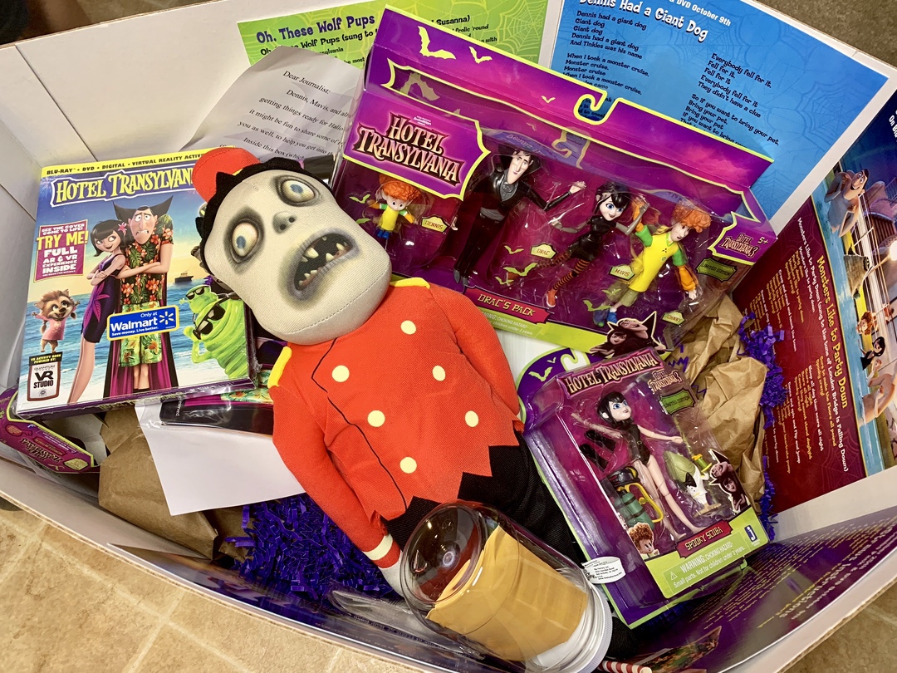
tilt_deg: -65.7
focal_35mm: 26
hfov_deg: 67.3
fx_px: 674
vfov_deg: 53.1
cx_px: 448
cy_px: 336
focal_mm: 4.25
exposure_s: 1/60
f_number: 1.8
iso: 100
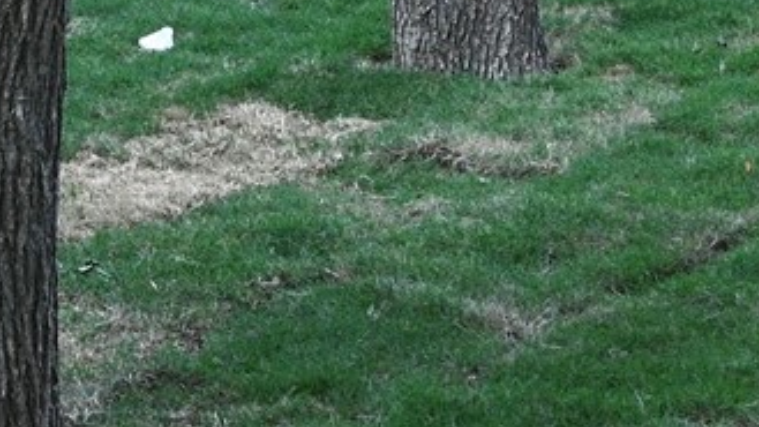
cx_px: -219
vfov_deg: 7.1
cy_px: -360
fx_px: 3341
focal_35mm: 166
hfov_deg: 12.6
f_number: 5.6
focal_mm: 24
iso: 400
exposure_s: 1/100
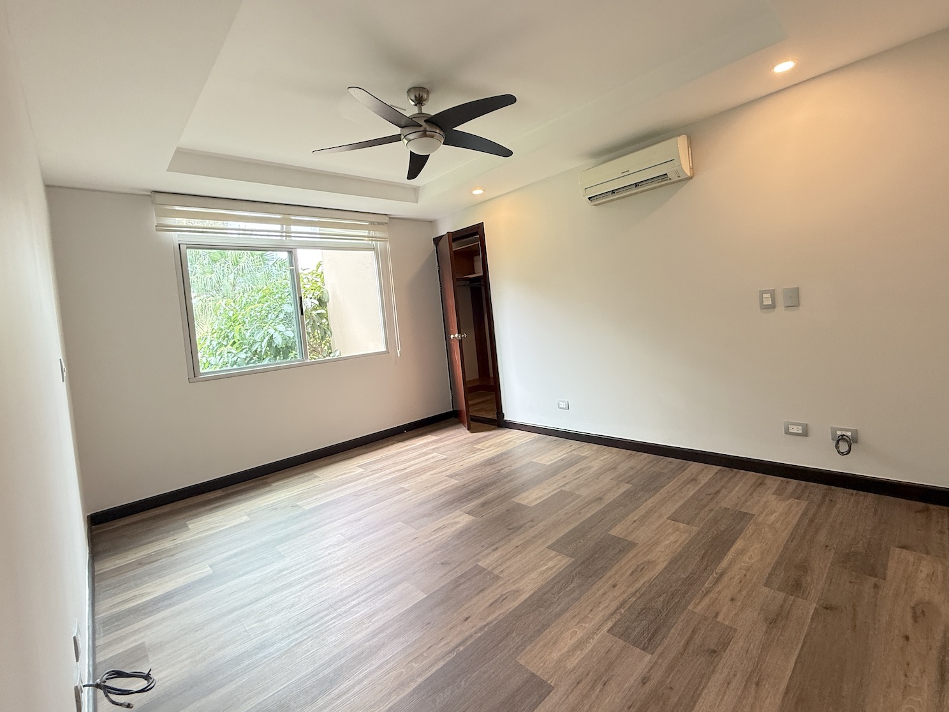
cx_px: 506
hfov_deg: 94.4
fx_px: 439
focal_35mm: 16
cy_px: 324
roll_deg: +5.7
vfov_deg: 77.9
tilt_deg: -1.6
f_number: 2.2
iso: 250
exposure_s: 1/99
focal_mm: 2.22
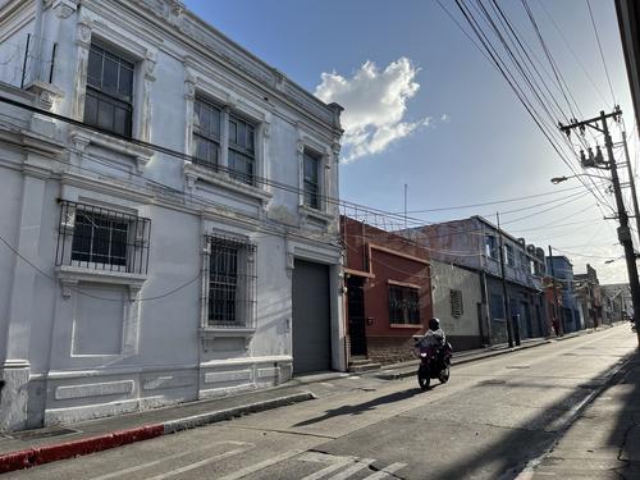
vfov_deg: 53.1
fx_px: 481
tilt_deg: +12.2
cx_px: 320
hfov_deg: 67.3
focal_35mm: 26
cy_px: 240
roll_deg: +1.1
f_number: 1.6
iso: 50
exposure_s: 1/4484
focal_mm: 5.1
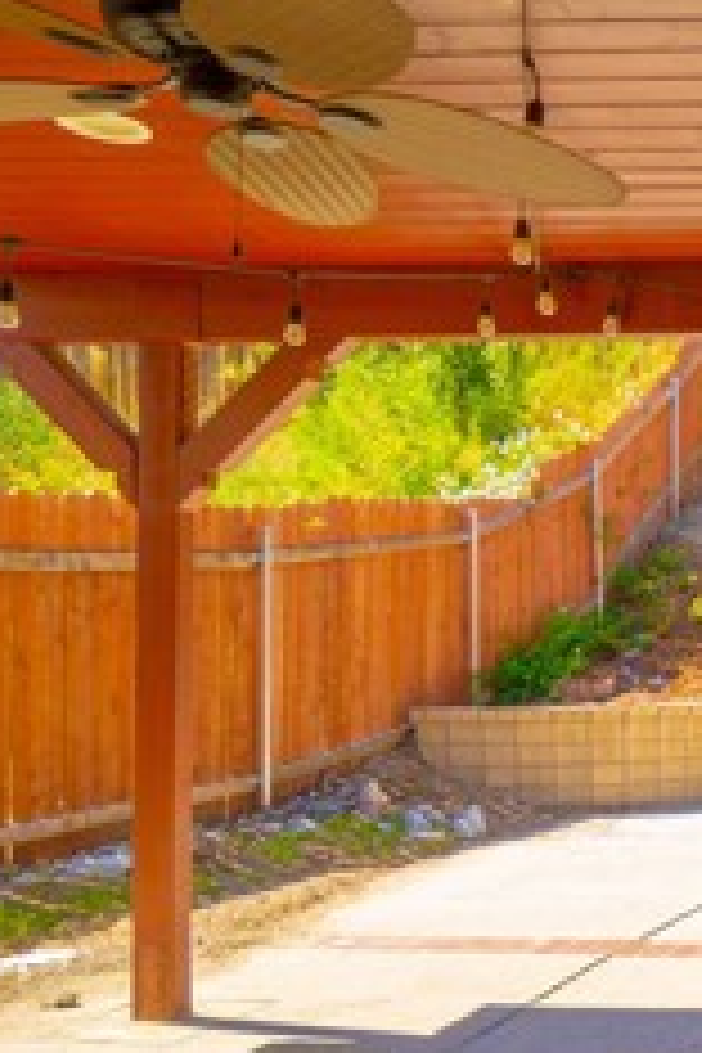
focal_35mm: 41
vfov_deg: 46.9
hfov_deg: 22.7
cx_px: 1184
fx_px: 1199
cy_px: 666
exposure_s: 1/125
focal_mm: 10
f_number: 7.1
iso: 100
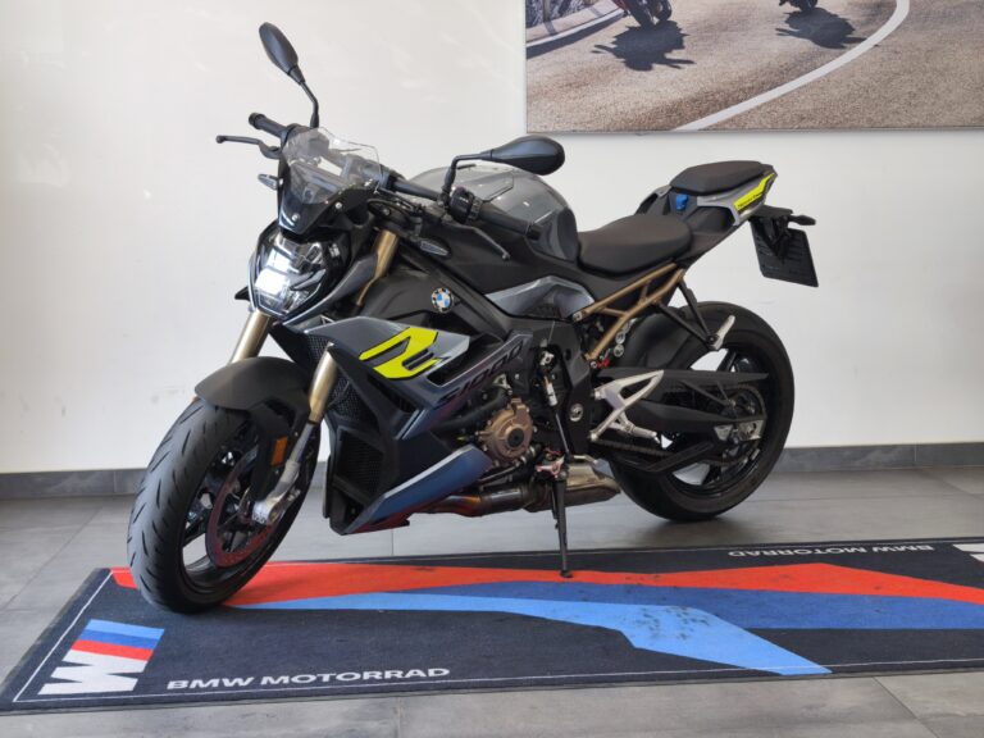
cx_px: 492
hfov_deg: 41.2
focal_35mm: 46
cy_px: 369
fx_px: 1308
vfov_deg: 31.5
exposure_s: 1/100
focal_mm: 6.57
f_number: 1.6
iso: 50
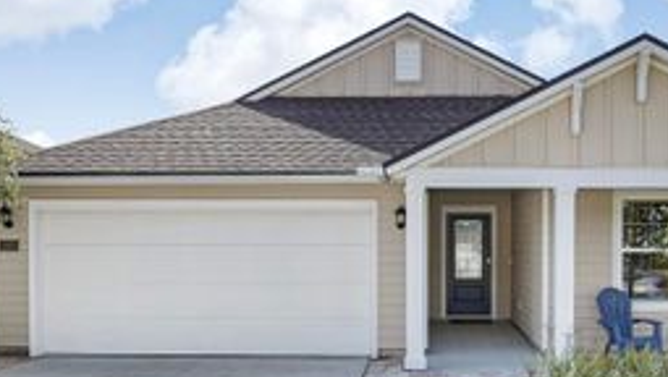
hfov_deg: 49.0
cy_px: 260
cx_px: 411
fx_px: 727
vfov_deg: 28.8
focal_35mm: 41
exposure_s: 1/60
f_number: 8
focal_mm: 20
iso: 100
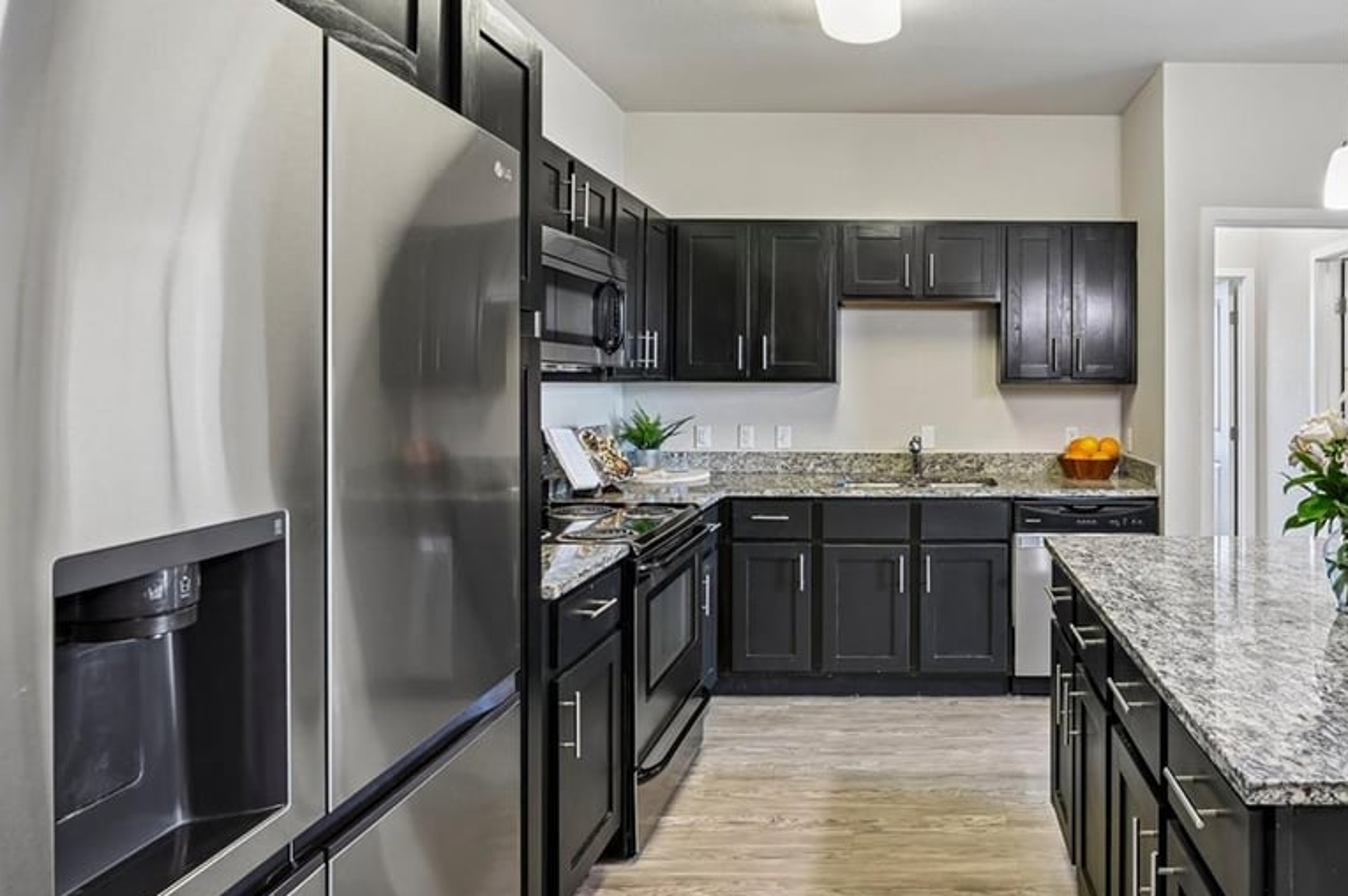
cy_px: 366
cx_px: 916
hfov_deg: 75.8
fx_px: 823
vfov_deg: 56.8
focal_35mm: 22
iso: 400
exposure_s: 1/5
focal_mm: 14
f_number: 10
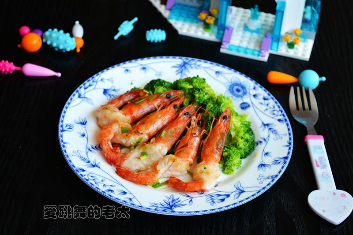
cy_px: 118
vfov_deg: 16.5
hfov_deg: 24.6
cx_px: 176
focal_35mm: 82
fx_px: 809
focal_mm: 55
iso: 560
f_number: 5.6
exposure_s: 1/60
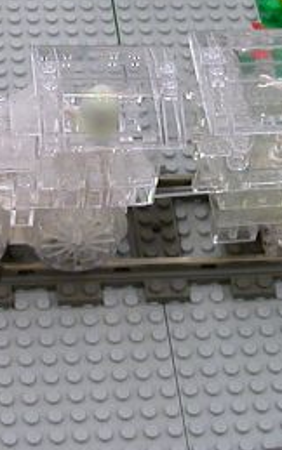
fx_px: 1487
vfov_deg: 17.1
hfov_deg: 10.8
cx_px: 183
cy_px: 111
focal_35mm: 121
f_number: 2.7
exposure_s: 1/26.1
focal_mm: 5.6
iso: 100
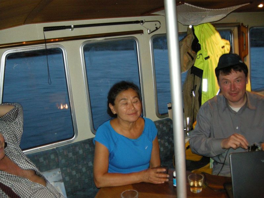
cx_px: 132
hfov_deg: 52.6
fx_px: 267
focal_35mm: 35
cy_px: 99
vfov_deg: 40.7
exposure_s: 1/2
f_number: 2.7
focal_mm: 7.5
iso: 400
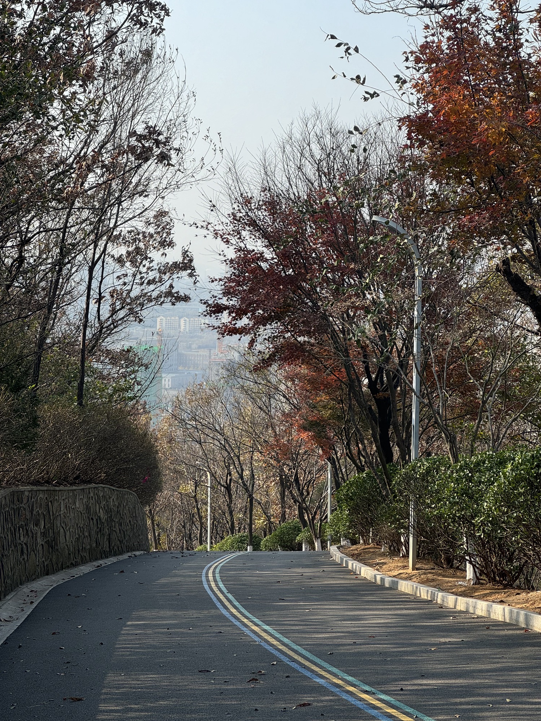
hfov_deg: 19.1
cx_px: 270
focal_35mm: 77
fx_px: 1605
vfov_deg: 25.3
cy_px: 360
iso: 25
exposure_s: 1/201
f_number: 2.8
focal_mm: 9
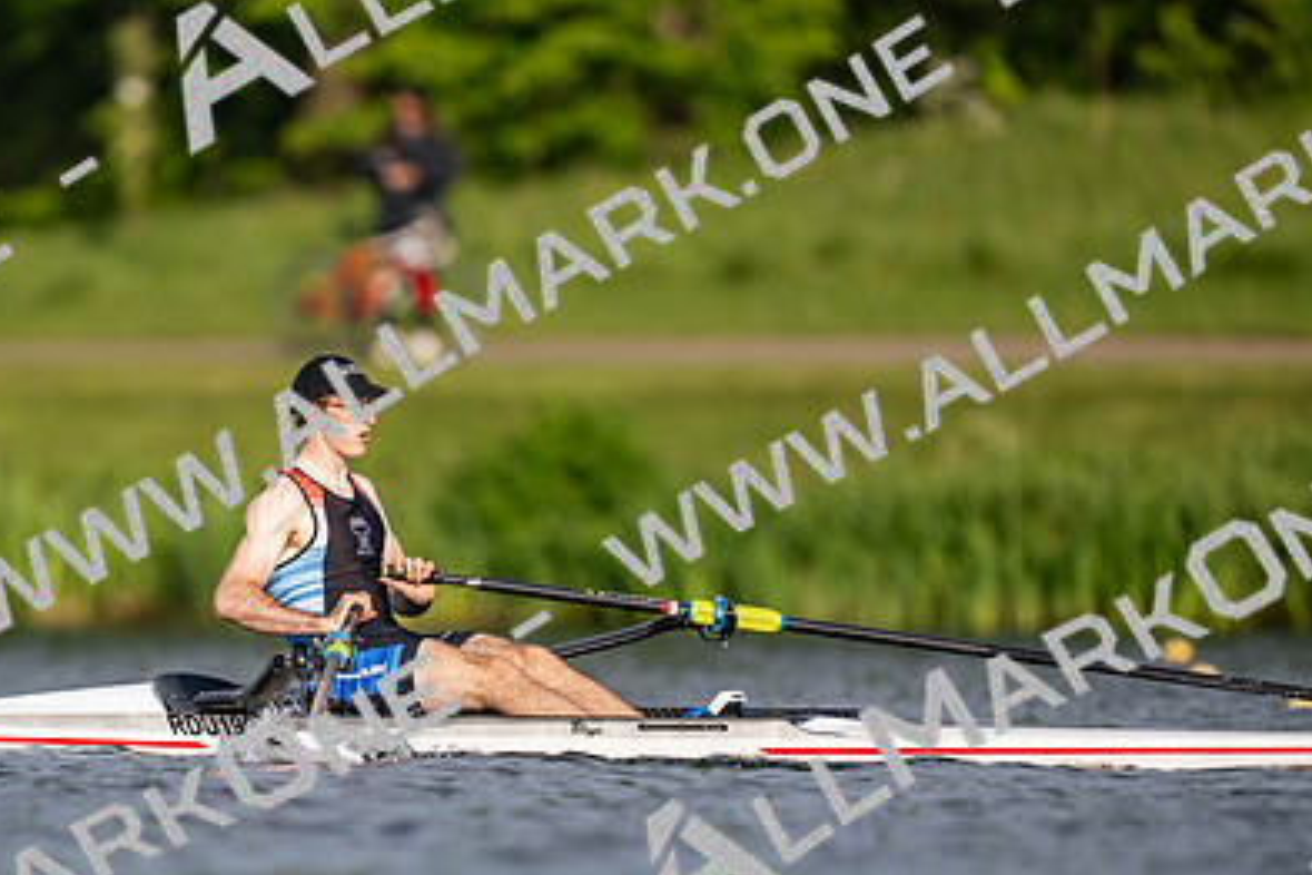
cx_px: 361
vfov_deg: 1.6
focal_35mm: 885
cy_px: 643
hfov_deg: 2.3
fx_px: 32251
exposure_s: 1/2500
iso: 250
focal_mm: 600
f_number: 4
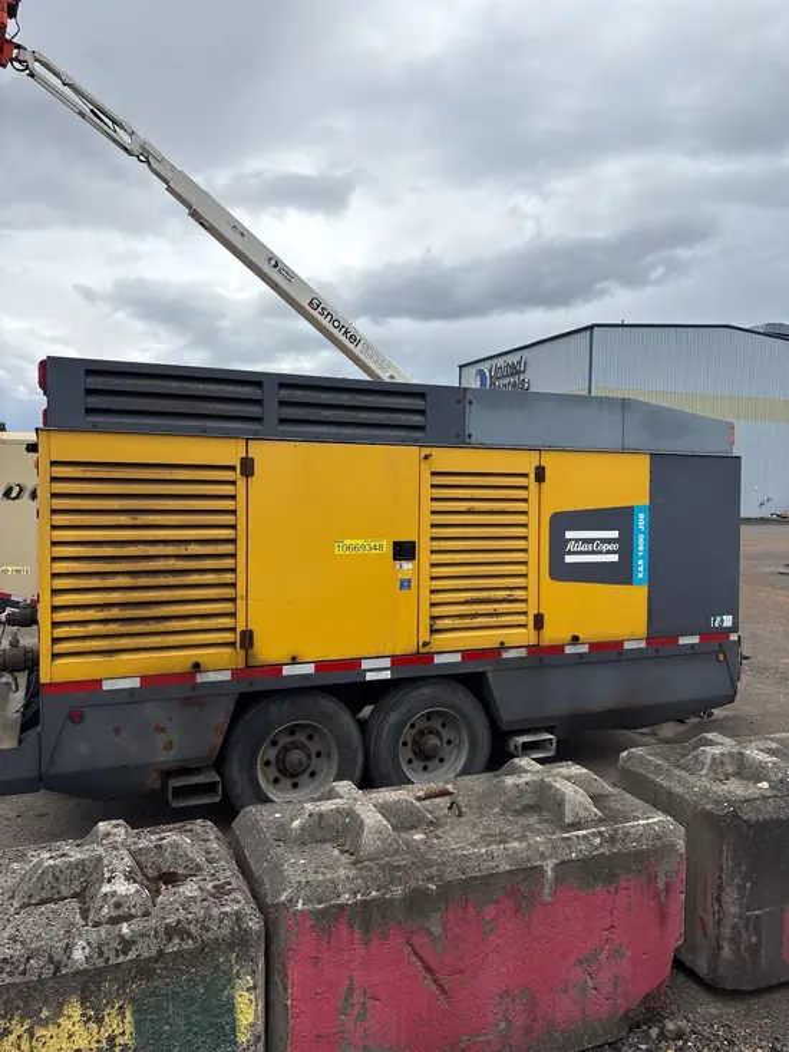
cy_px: 526
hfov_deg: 53.1
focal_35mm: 26
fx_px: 790
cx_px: 394
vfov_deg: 67.3
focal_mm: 5.96
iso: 50
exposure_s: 1/4950
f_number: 1.6
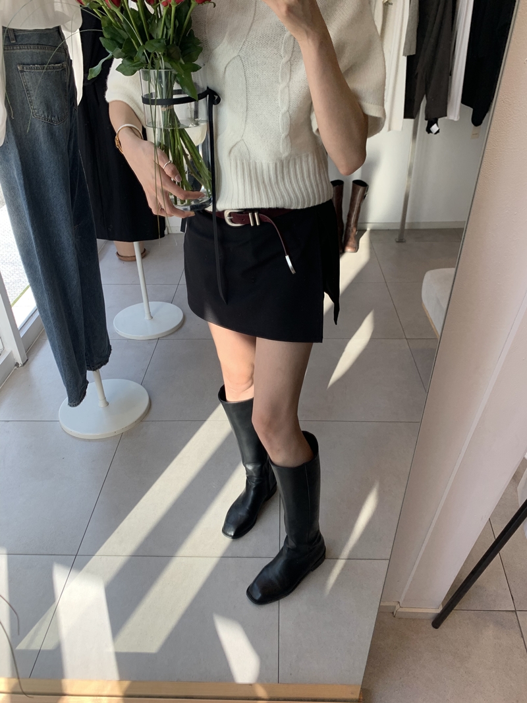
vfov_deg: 67.3
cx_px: 264
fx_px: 528
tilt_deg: -45.0
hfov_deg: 53.1
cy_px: 352
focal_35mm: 26
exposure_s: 1/226
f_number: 1.8
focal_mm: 4.25
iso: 25
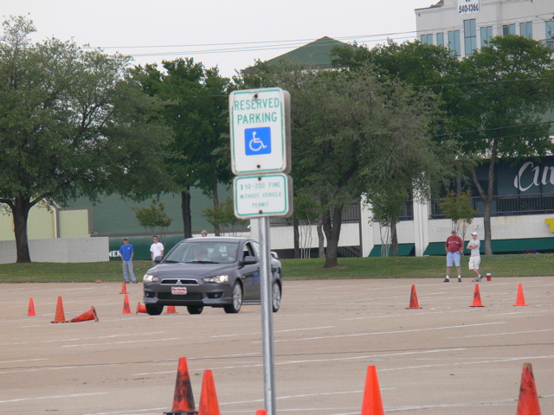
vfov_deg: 3.5
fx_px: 6722
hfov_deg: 4.7
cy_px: 208
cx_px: 277
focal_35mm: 420
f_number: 5.6
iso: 80
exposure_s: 1/160
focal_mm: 88.8
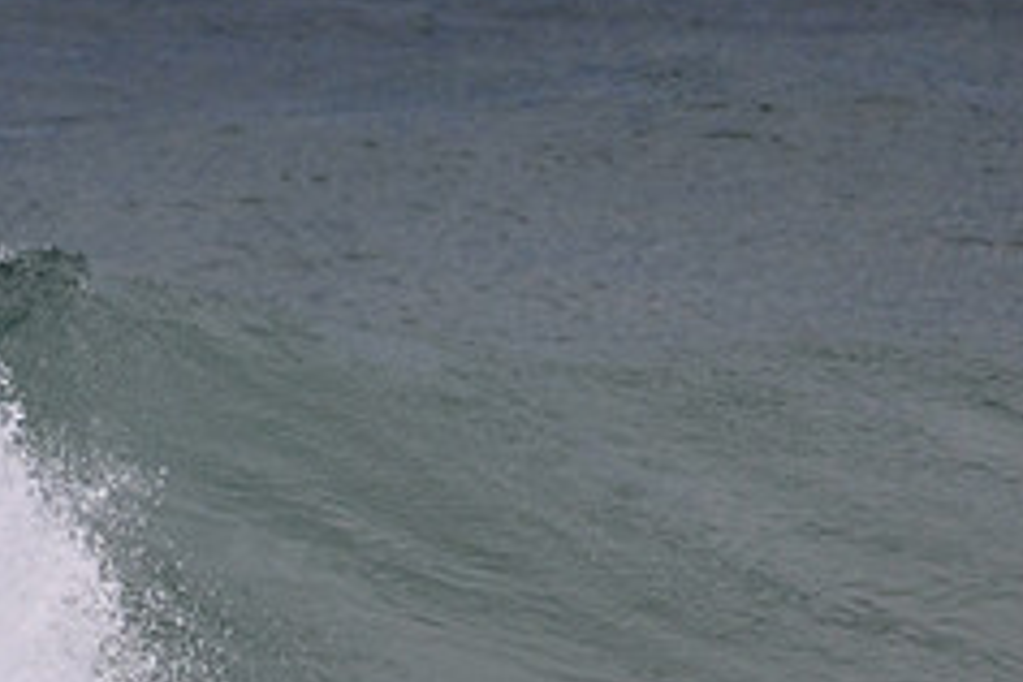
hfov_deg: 0.8
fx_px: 69843
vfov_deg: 0.6
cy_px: 949
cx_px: 99
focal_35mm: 2458
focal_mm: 760
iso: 560
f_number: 11
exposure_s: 1/2000
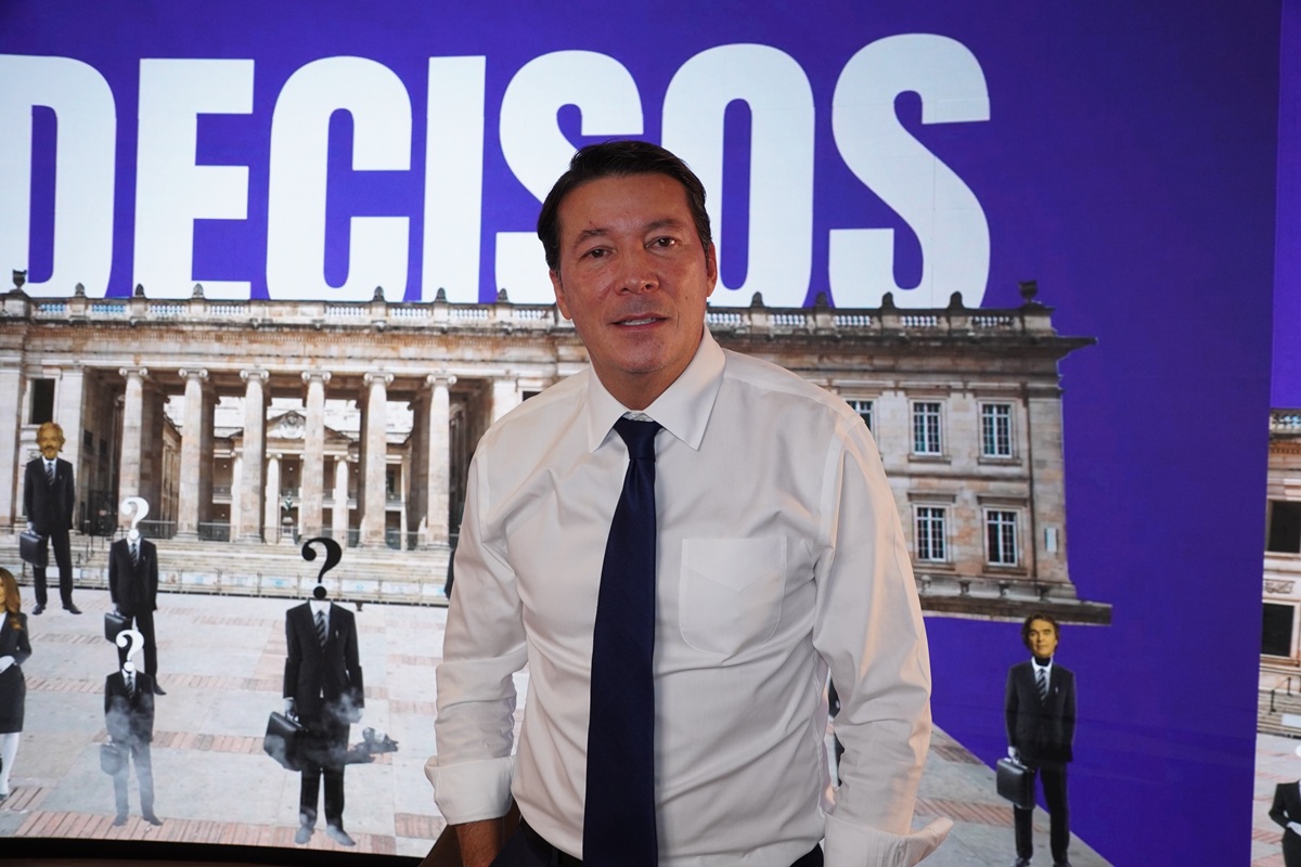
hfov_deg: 55.1
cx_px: 650
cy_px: 434
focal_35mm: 34
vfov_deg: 38.4
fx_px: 1247
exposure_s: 1/60
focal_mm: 23
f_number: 5.6
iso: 800
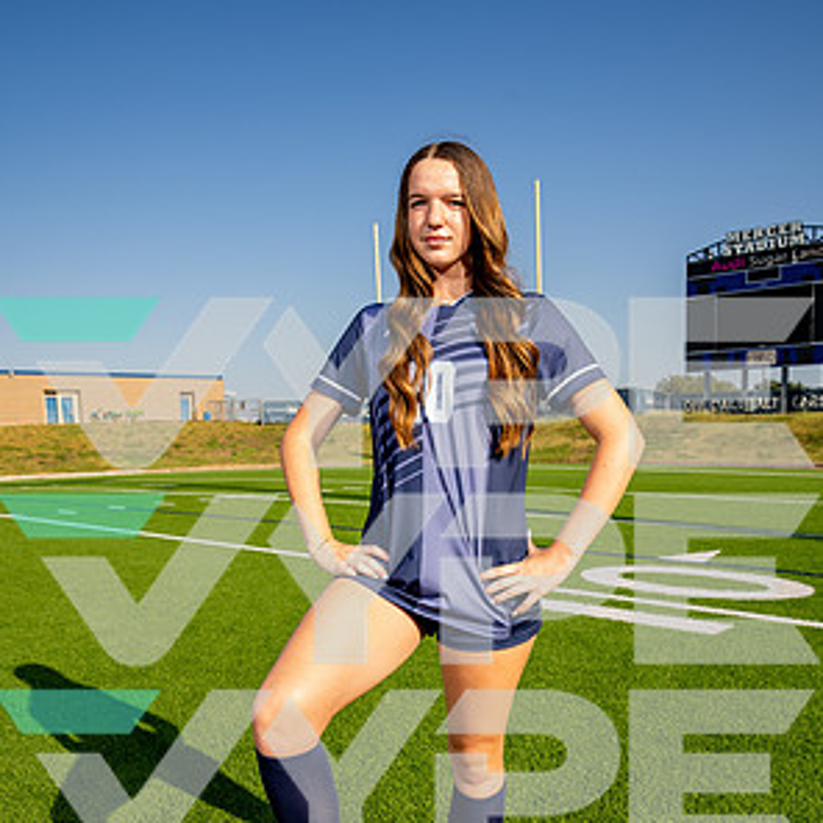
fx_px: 834
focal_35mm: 31
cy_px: 581
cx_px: 409
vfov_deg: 51.0
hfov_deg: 52.5
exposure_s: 1/125
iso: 50
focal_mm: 24
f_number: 7.1
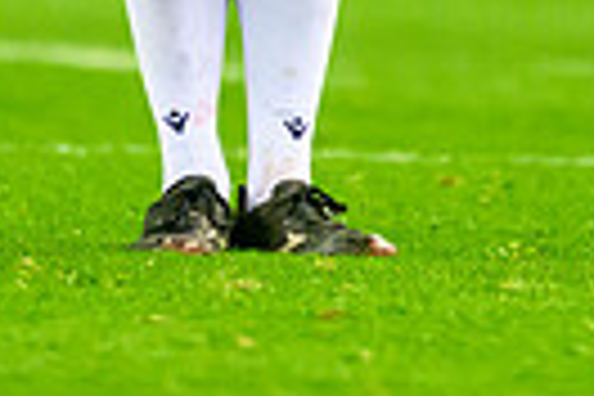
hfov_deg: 0.6
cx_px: 479
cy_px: -451
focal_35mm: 3273
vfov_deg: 0.4
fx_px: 54000
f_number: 4
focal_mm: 560
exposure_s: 1/1000
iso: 12800
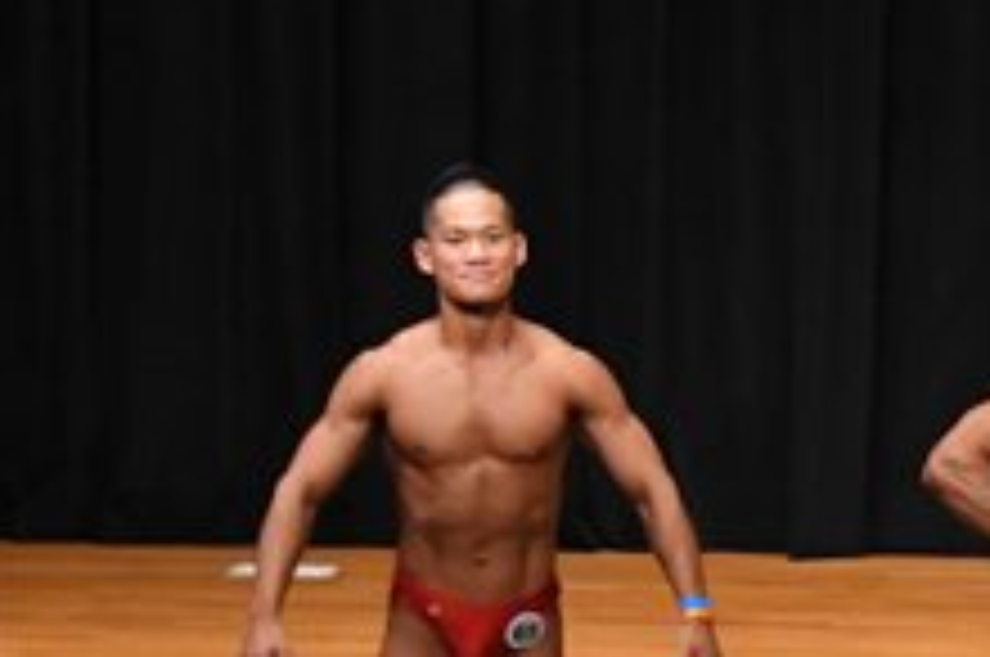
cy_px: 526
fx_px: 10160
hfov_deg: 5.5
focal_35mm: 370
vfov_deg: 3.7
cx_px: 1739
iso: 4000
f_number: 5.6
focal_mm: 70
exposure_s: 1/400
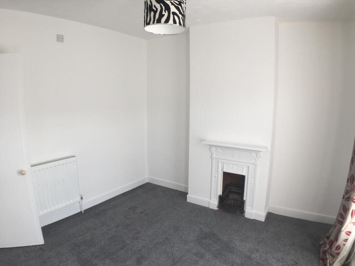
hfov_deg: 61.7
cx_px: 178
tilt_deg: -9.5
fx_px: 297
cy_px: 133
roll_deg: -1.1
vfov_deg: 48.2
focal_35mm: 29
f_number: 2.2
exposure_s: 1/100
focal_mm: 4.15
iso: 32
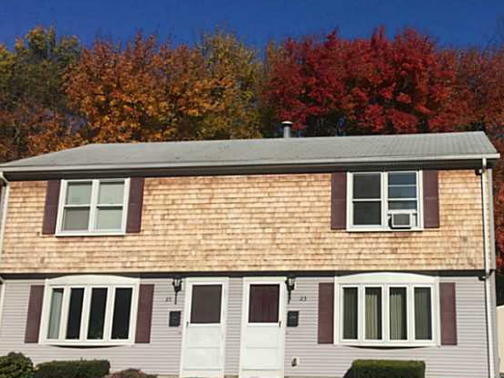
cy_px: 177
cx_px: 364
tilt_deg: +13.0
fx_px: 612
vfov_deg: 34.3
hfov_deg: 43.7
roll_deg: -0.9
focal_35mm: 42
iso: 32
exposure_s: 1/5650
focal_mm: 4.15
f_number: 2.2
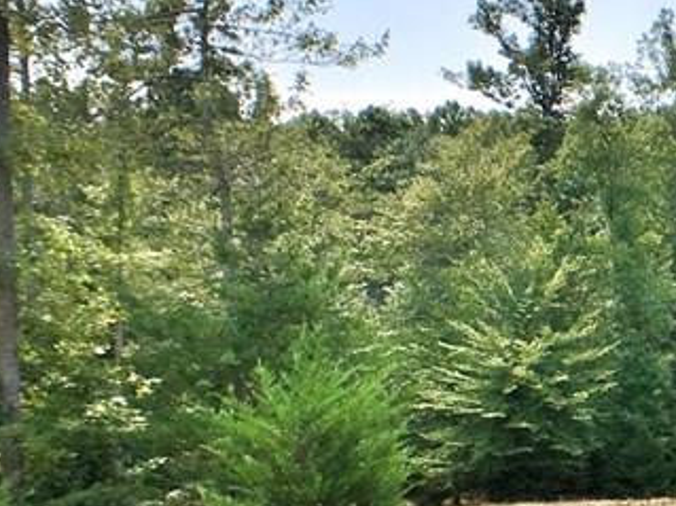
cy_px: 404
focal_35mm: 93
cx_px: 882
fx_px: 1815
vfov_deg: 15.8
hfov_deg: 19.4
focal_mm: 4.15
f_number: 2.2
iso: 25
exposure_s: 1/1637
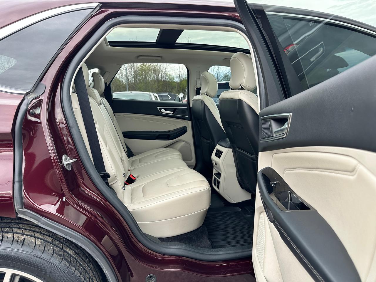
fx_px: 261
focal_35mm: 24
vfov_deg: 56.8
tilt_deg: -8.8
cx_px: 188
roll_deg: +2.0
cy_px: 141
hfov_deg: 71.6
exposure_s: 1/167
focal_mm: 6.86
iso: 64
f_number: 1.78
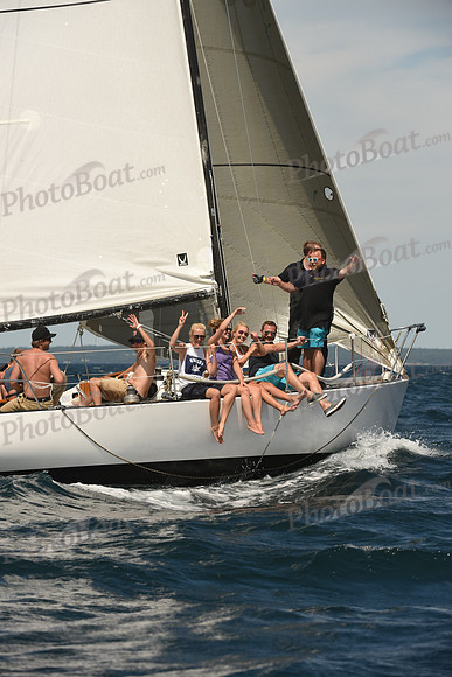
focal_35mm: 200
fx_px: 3764
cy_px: 338
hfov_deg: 6.9
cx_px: 226
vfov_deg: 10.3
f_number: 7.1
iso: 250
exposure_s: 1/1000
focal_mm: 200
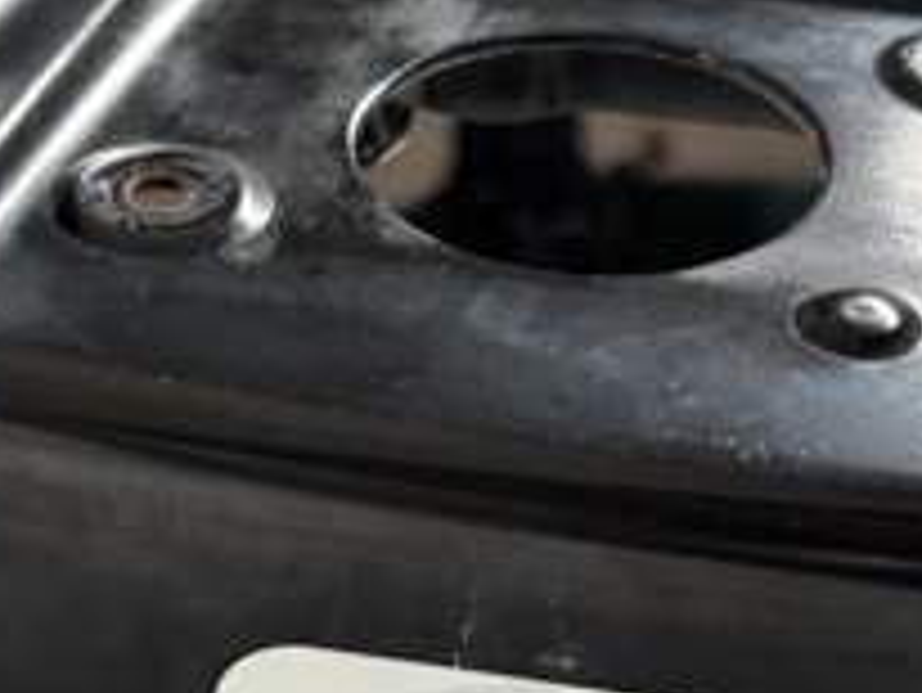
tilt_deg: -22.9
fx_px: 2159
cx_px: 441
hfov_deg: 24.1
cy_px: 634
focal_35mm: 81
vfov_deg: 17.9
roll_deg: +5.4
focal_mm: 5.96
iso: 160
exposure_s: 1/60
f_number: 1.6
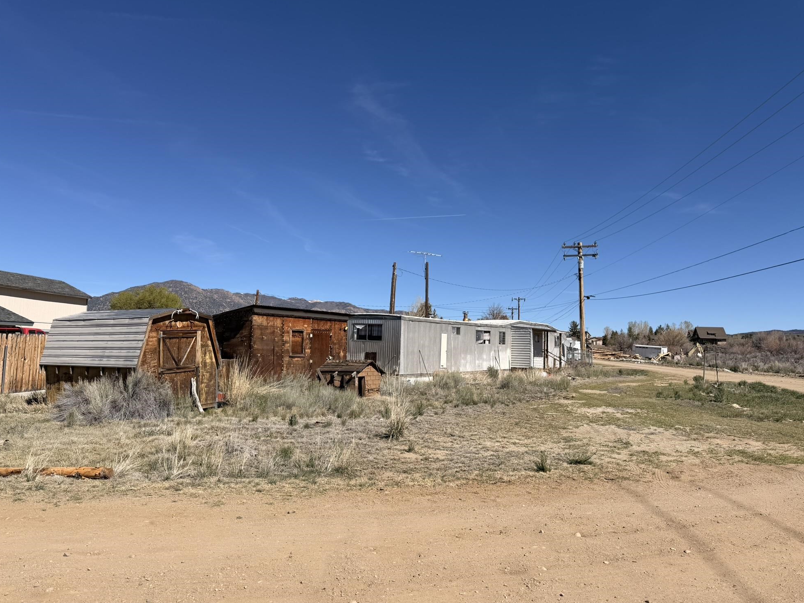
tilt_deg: +5.2
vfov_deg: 54.9
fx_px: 581
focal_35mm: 25
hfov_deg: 69.4
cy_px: 302
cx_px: 413
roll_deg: -1.5
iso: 80
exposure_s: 1/7353
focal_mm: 6.76
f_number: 1.78
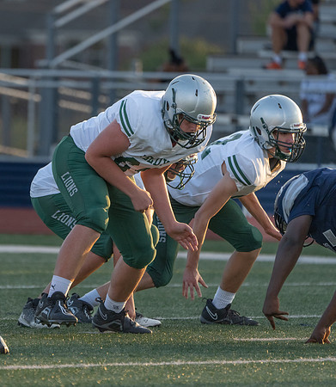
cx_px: 79
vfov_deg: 2.7
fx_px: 8222
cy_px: 187
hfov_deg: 2.3
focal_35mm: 694
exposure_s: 1/1000
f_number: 5.6
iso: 1000
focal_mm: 400
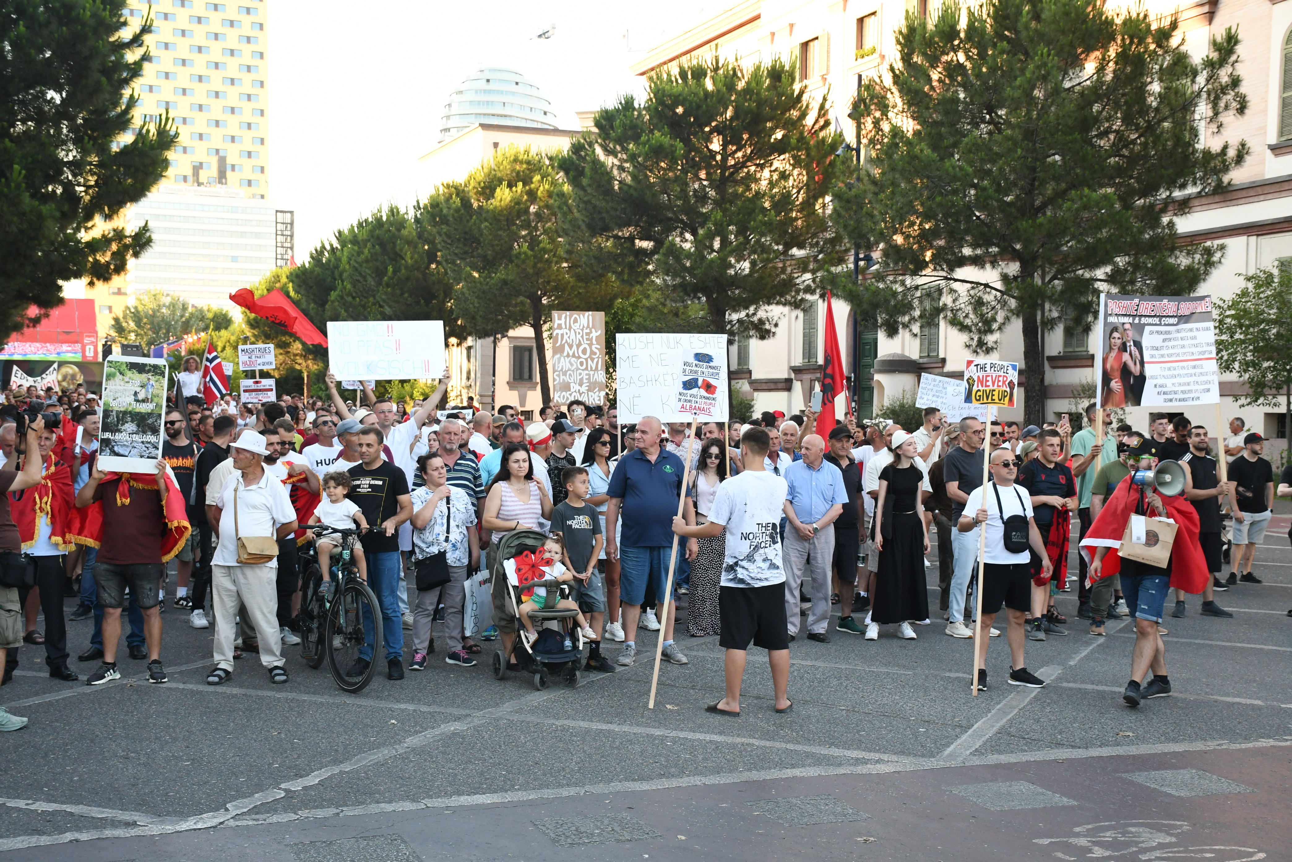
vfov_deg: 28.1
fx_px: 1723
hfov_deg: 41.1
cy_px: 431
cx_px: 646
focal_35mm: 48
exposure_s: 1/320
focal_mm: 32
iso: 1000
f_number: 5.6
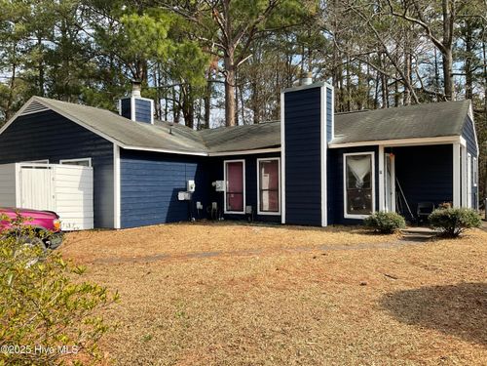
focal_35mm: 29
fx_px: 408
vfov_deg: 48.2
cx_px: 244
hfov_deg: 61.7
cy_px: 183
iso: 16
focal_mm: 3
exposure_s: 1/1055
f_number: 1.8
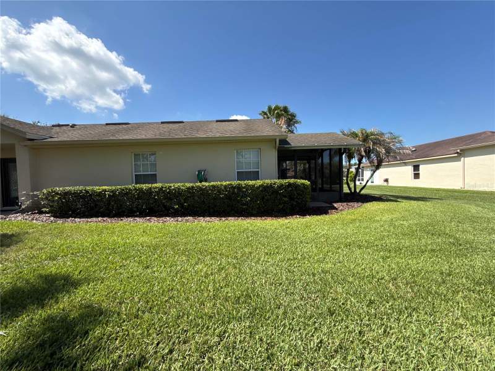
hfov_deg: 102.1
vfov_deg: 85.7
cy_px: 186
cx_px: 248
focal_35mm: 14
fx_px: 200
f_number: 2.2
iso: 64
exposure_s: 1/1259
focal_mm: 2.22
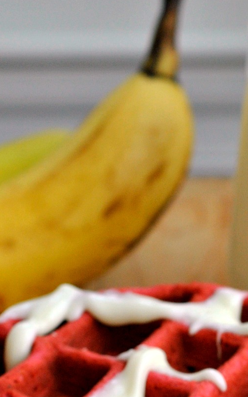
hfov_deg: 6.4
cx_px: 159
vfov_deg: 10.0
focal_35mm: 206
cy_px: 522
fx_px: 2228
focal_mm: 50
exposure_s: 1/125
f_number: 5
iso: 400
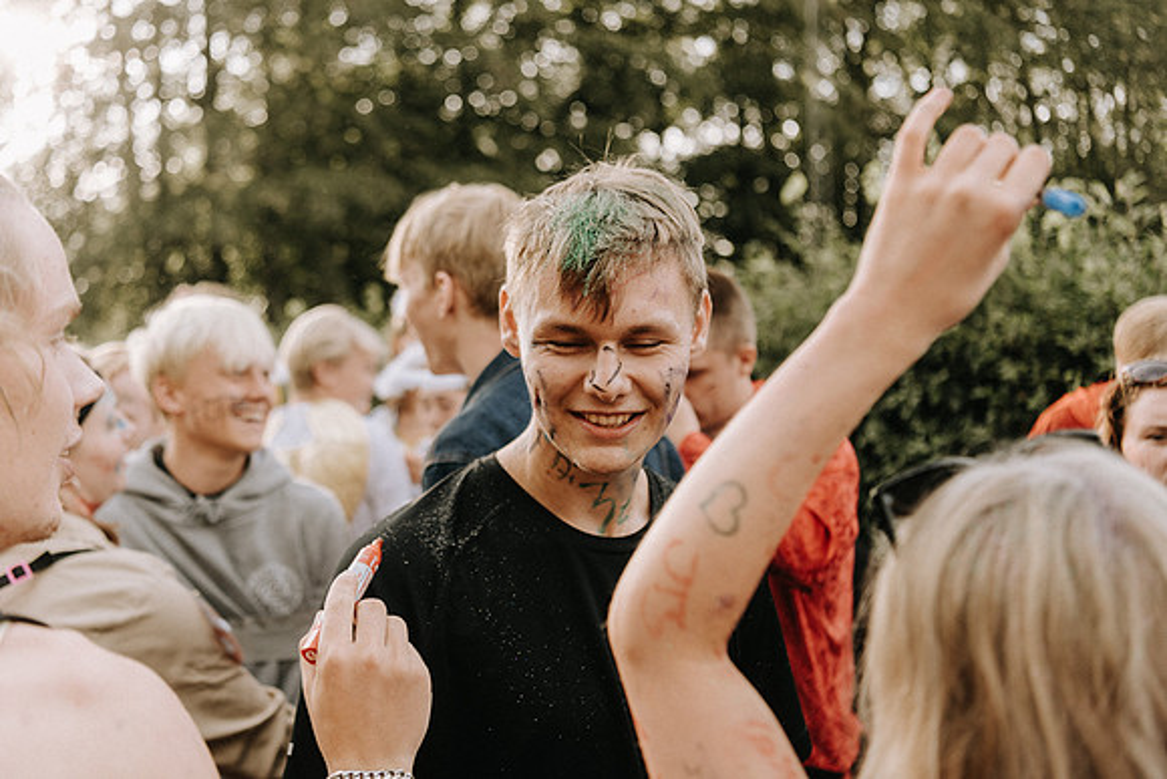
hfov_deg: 48.4
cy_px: 390
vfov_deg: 33.4
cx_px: 584
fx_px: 1297
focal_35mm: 40
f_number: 2.8
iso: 125
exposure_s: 1/400
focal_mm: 40
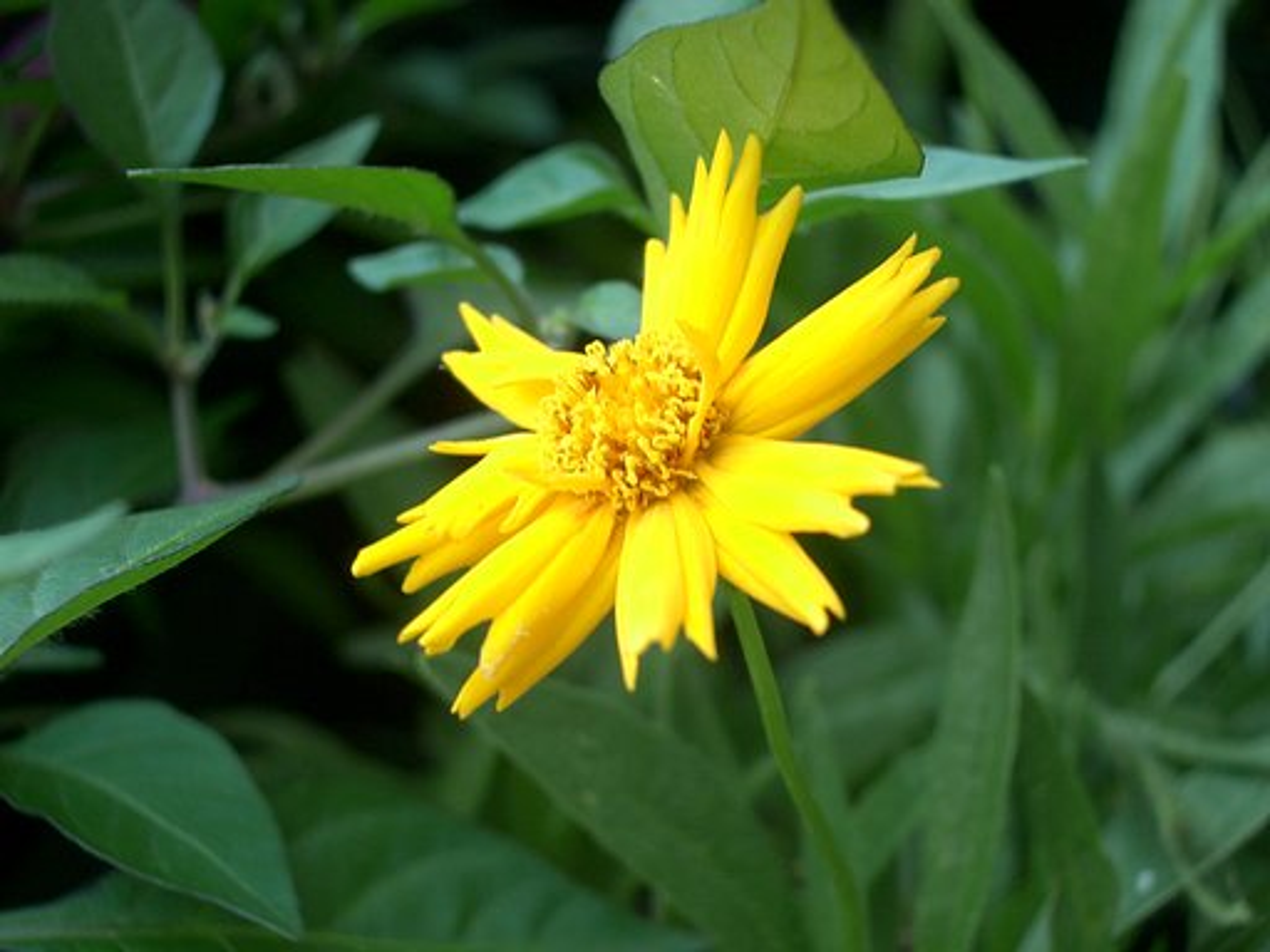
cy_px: 476
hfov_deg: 31.2
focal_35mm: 62
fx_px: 2275
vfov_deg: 23.7
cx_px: 635
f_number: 3.5
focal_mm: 10.2
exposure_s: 1/60
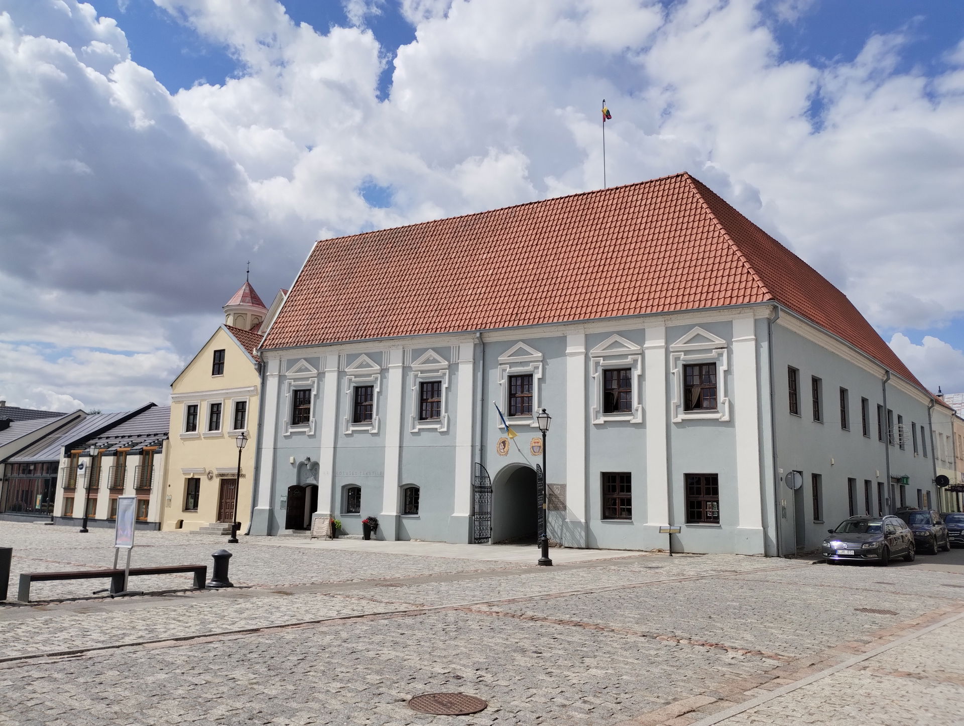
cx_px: 482
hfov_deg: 63.4
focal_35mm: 28
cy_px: 363
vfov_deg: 49.9
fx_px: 781
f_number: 1.8
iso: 100
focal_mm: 4.27
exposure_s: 1/1914
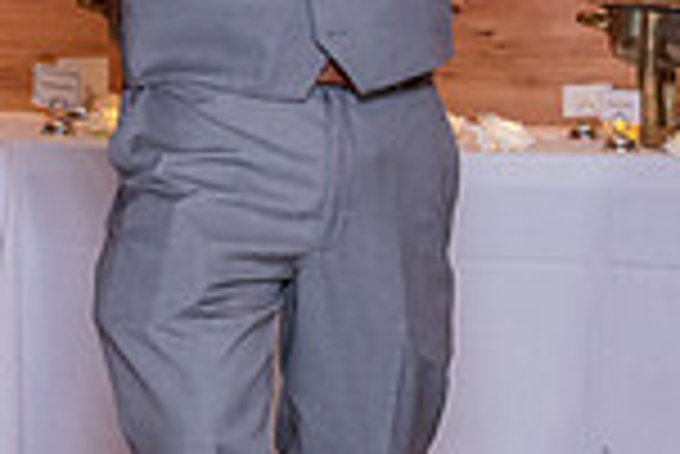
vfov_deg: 4.5
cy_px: 167
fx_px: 5823
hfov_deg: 6.7
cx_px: 357
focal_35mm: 308
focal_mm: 62
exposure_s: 1/100
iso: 2000
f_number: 4
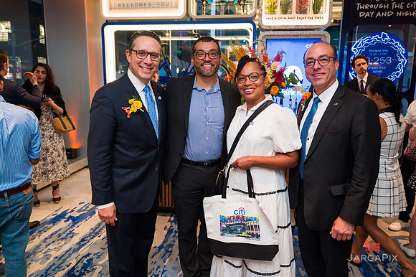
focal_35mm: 27
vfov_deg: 48.7
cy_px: 138
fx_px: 306
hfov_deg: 68.4
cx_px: 208
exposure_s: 1/160
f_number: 3.2
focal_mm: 25.5
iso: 800
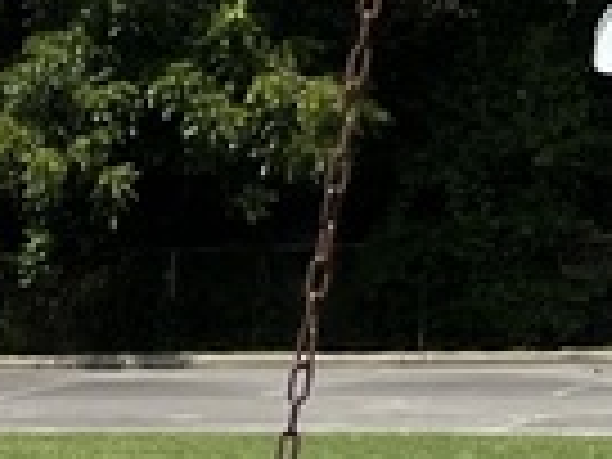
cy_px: 860
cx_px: -1364
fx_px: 3465
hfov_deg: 8.2
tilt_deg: -11.2
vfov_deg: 7.3
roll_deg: +2.4
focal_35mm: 196
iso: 50
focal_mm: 5.1
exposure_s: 1/3876
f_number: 1.6
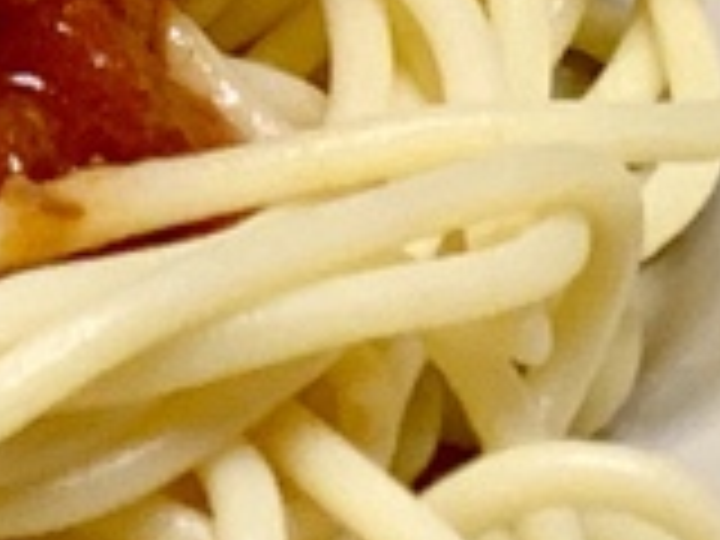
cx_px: -1116
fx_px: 7301
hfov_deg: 5.4
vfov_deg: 4.1
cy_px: -1022
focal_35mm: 351
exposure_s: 1/60
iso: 100
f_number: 2.4
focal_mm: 6
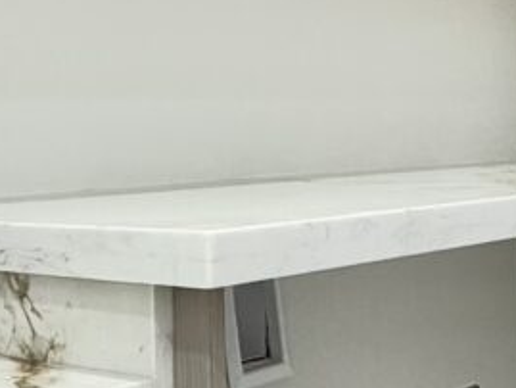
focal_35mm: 80
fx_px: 1193
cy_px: 81
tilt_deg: +2.7
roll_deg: +2.2
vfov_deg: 18.3
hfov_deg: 24.3
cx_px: 326
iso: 160
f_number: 2.2
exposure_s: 1/60
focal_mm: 2.22
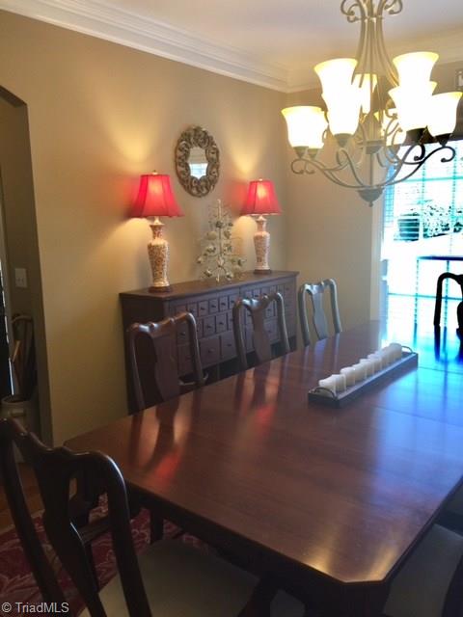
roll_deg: +1.1
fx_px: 517
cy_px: 308
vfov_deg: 61.7
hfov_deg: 48.2
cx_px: 232
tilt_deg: -7.2
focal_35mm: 29
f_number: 2.2
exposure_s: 1/30
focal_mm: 4.15
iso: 40
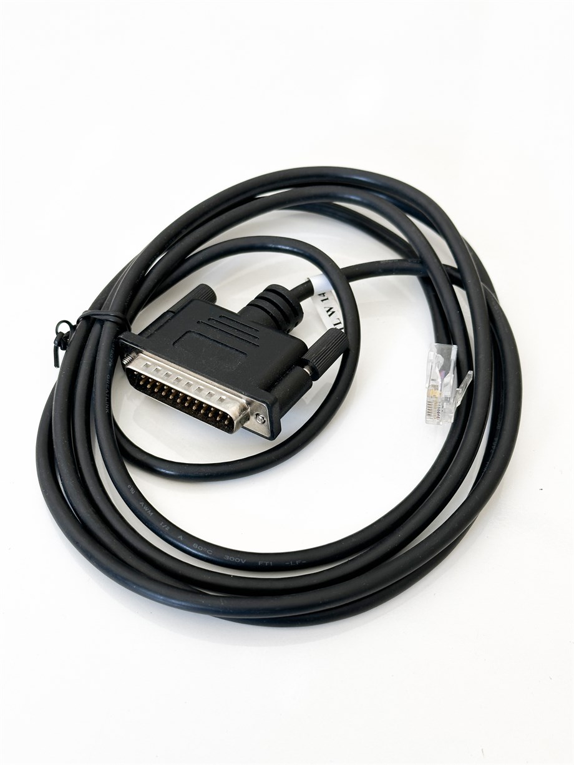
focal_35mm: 48
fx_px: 1061
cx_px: 287
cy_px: 382
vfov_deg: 39.6
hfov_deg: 30.3
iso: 50
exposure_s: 1/169
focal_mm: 6.86
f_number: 1.78
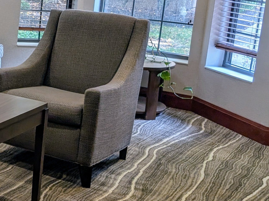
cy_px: 56
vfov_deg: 18.8
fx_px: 606
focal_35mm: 78
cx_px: -134
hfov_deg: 21.2
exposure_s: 1/30
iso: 32
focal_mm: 6.9
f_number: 1.68
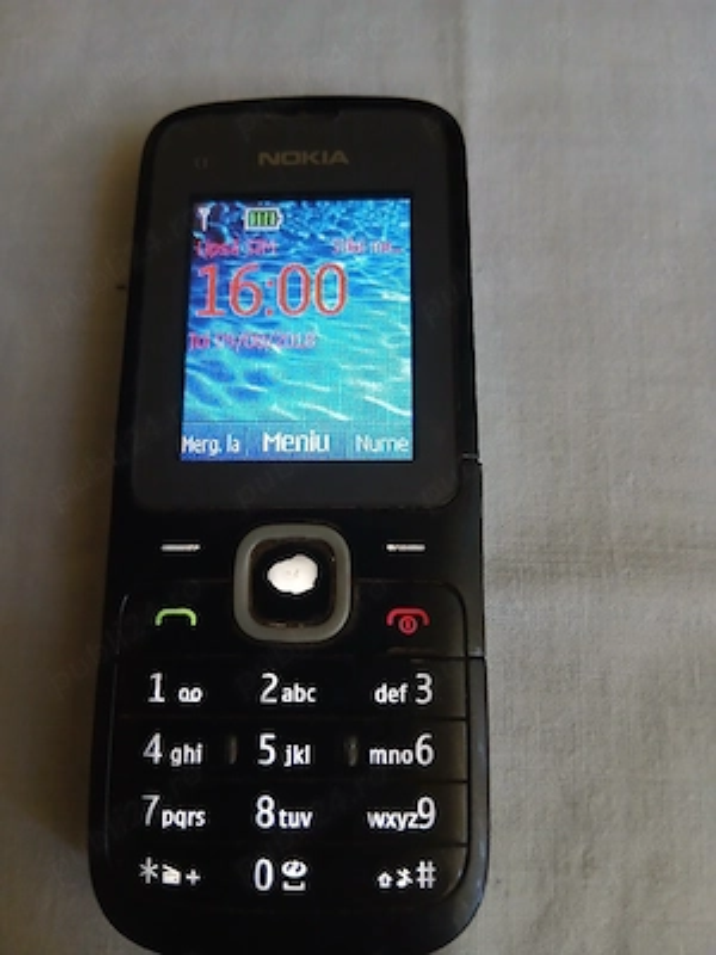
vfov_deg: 67.3
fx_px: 717
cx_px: 358
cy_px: 478
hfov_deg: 53.1
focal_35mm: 26
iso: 400
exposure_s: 1/25.1
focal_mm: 3.98
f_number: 1.8
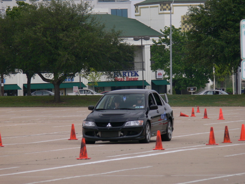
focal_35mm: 420
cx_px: 122
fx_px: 2973
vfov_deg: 3.5
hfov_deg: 4.7
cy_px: 92
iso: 100
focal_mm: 88.8
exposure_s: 1/640
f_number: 5
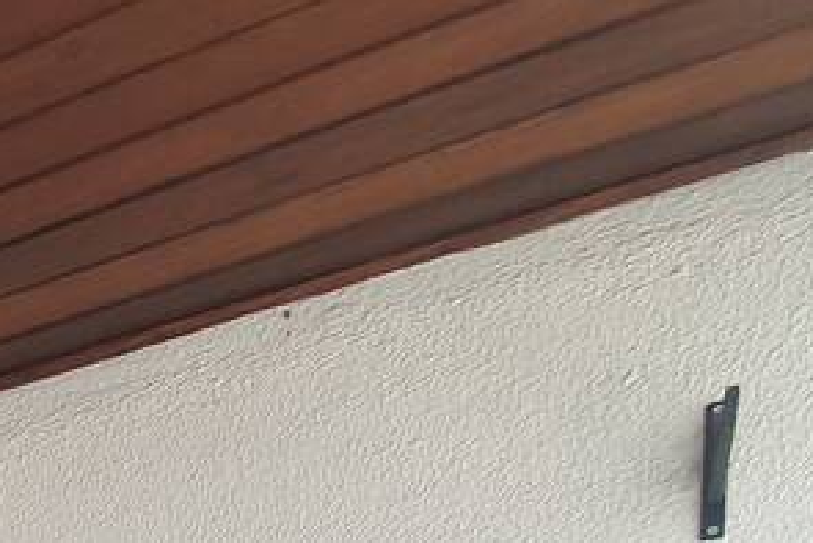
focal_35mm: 66
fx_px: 1491
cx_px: -628
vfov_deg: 15.3
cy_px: 1177
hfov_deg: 21.2
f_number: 2.2
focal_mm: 1.8
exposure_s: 1/120
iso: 50
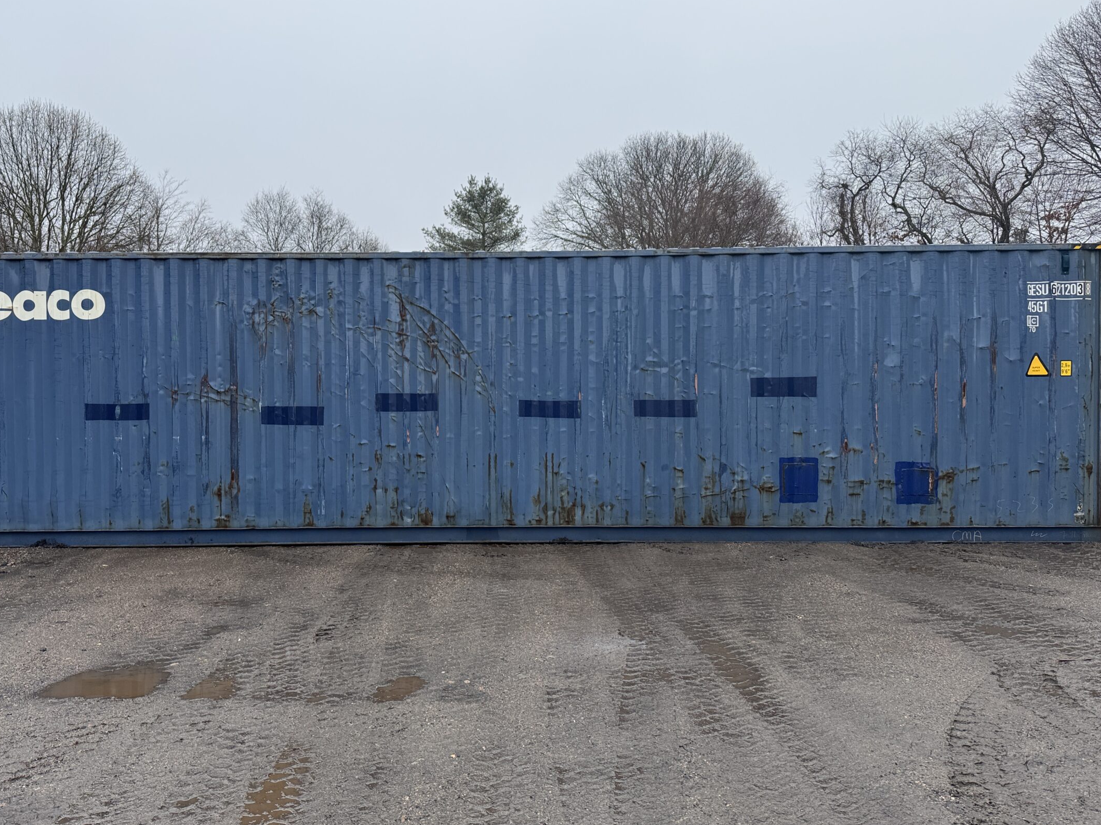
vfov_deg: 48.2
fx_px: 922
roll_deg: -1.4
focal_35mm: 29
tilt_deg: -0.6
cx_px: 485
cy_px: 391
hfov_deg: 61.5
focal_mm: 6.76
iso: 80
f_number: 1.78
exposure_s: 1/1261
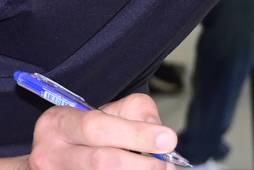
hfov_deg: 4.2
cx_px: 327
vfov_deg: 2.8
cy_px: -61
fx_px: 3482
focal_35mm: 493
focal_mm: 48
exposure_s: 1/200
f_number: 4.8
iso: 800
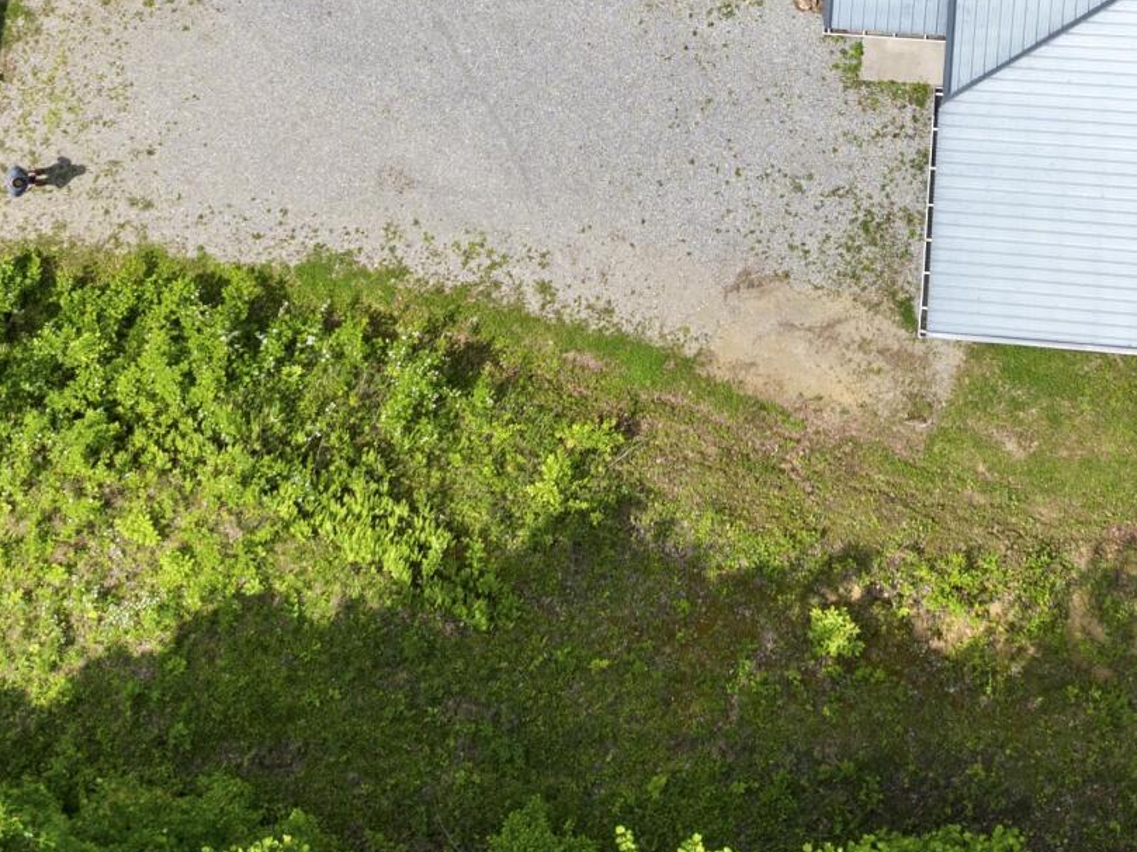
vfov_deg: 16.2
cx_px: 828
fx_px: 2922
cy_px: -22
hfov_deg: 21.9
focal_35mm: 89
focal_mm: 12.29
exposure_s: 1/320
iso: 100
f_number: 2.8
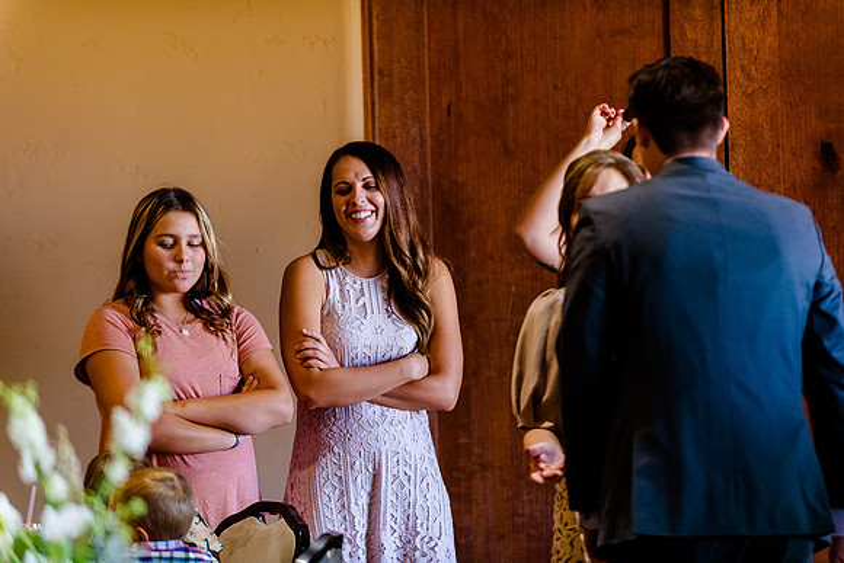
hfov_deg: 10.3
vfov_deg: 6.9
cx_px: 422
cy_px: 282
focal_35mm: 200
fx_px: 4690
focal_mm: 200
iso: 2000
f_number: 2.8
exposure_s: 1/250
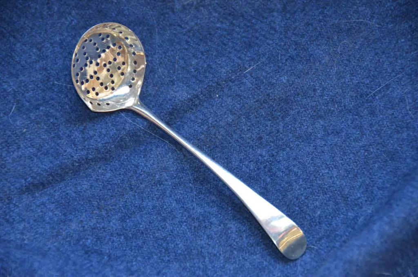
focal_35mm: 202
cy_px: 138
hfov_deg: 10.2
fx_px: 2346
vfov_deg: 6.8
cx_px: 209
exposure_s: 1/60
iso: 1800
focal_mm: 135
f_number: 5.6
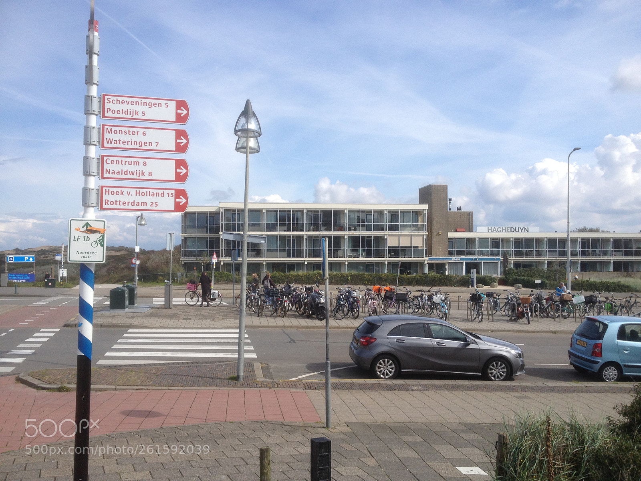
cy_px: 240
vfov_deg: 40.7
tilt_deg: +0.1
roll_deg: -0.4
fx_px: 648
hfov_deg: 52.6
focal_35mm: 35
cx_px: 320
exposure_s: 1/1972
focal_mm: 4.28
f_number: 2.4
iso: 50
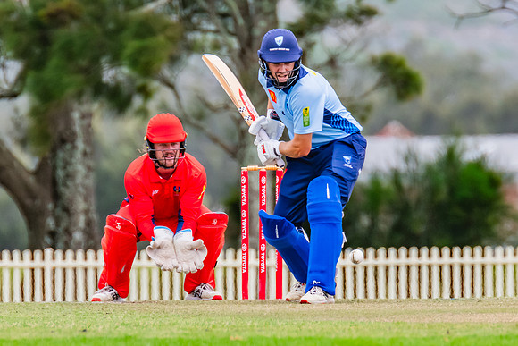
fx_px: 16790
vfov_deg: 1.2
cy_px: 109
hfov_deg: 1.8
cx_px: 302
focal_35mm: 1167
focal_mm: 600
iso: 800
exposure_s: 1/1250
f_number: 9
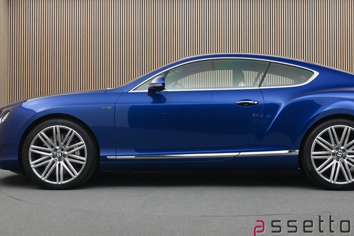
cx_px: 212
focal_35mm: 57
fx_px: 564
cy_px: 90
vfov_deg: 23.6
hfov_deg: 34.7
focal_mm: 27.5
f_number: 4.5
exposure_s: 1/40
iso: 560
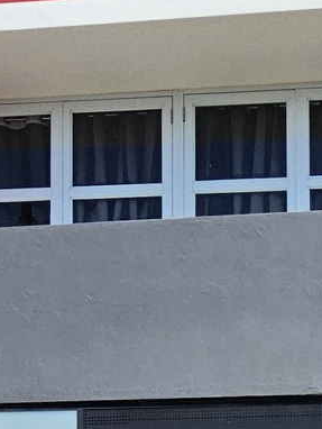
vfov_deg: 24.3
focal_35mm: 68
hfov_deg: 20.0
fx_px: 842
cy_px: 583
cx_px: 405
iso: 50
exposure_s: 1/3390
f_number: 2.2
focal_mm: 2.2
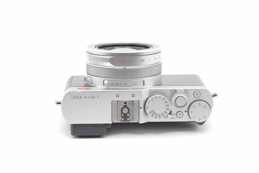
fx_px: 647
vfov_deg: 15.2
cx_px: 130
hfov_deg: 22.6
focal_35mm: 90
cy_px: 86
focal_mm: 90
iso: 3200
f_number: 13
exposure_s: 1/100
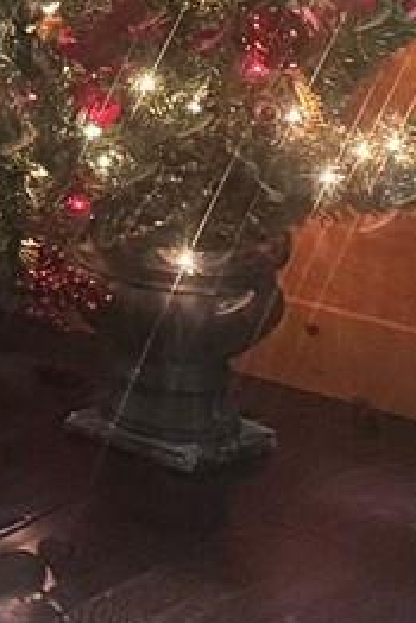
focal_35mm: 195
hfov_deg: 5.9
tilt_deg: -1.9
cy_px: -656
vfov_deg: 9.8
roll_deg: -0.7
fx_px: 3375
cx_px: -1317
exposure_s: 1/60
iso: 400
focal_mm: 6.76
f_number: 1.78
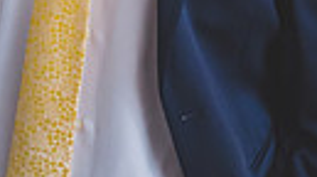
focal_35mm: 88
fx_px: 738
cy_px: -283
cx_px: 187
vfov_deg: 11.0
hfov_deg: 24.2
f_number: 2.8
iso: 2000
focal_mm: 24
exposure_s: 1/200
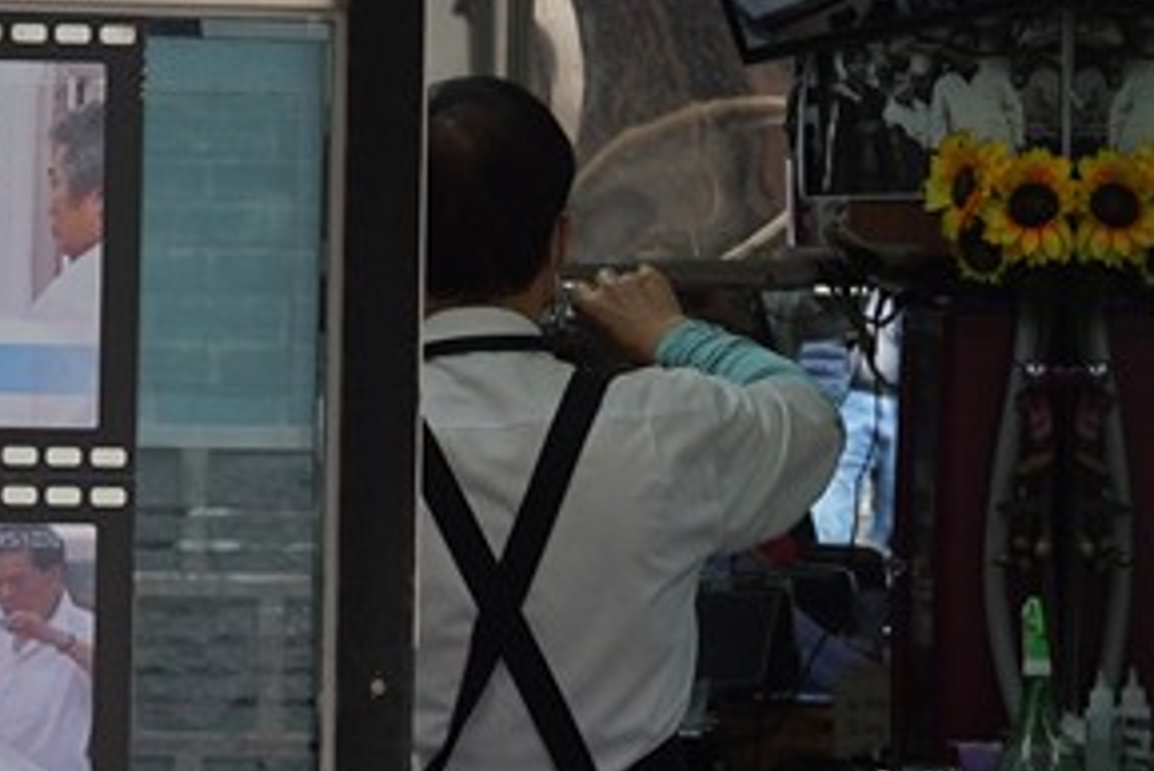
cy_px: 427
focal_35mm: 242
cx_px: -48
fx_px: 7761
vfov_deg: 5.7
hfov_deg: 8.4
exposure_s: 1/100
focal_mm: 35
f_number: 5.6
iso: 200
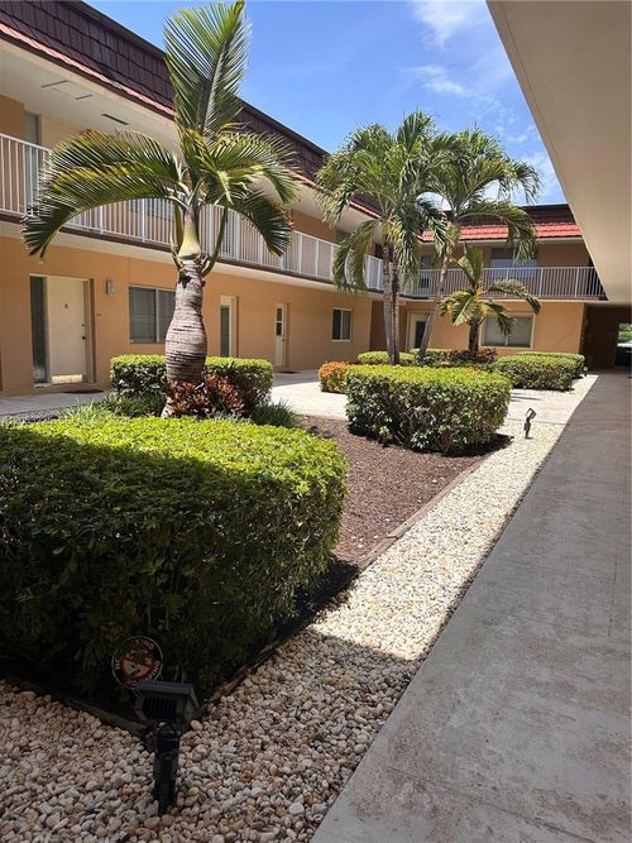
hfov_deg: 56.8
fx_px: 584
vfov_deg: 71.6
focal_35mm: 24
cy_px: 422
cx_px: 316
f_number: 1.78
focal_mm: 6.86
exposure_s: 1/2110
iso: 80
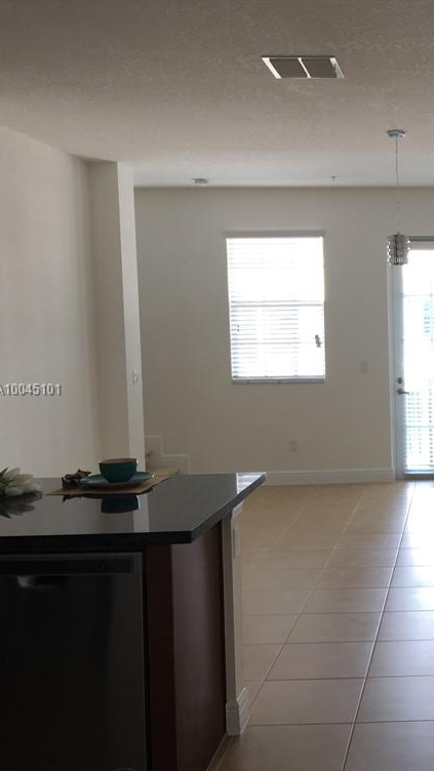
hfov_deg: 25.6
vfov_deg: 47.4
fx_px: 880
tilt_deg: -3.6
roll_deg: +1.0
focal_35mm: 43
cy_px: 390
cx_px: 479
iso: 25
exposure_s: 1/30
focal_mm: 4.15
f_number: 2.2
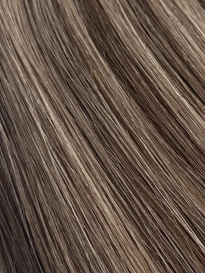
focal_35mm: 84
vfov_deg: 23.3
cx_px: 187
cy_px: 132
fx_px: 663
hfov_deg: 17.3
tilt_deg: -63.3
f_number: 1.78
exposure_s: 1/116
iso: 50
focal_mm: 6.86
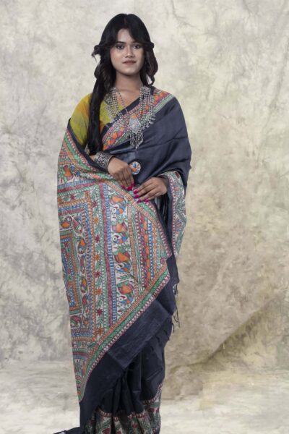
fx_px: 602
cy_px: 217
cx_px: 144
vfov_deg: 39.6
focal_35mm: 50
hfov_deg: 27.0
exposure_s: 1/200
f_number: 10
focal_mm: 50
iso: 100
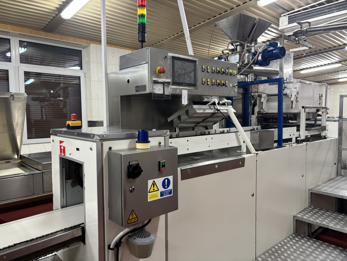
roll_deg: +0.1
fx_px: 261
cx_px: 174
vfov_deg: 53.1
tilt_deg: -4.7
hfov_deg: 67.3
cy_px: 130
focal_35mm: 26
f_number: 1.6
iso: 160
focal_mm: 5.96
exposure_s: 1/50
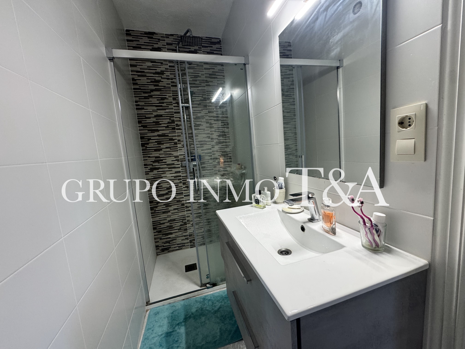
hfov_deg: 102.1
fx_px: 188
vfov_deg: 85.7
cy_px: 174
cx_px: 232
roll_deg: +5.3
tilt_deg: -7.1
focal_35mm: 14
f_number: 2.2
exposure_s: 1/100
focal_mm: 2.22
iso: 200
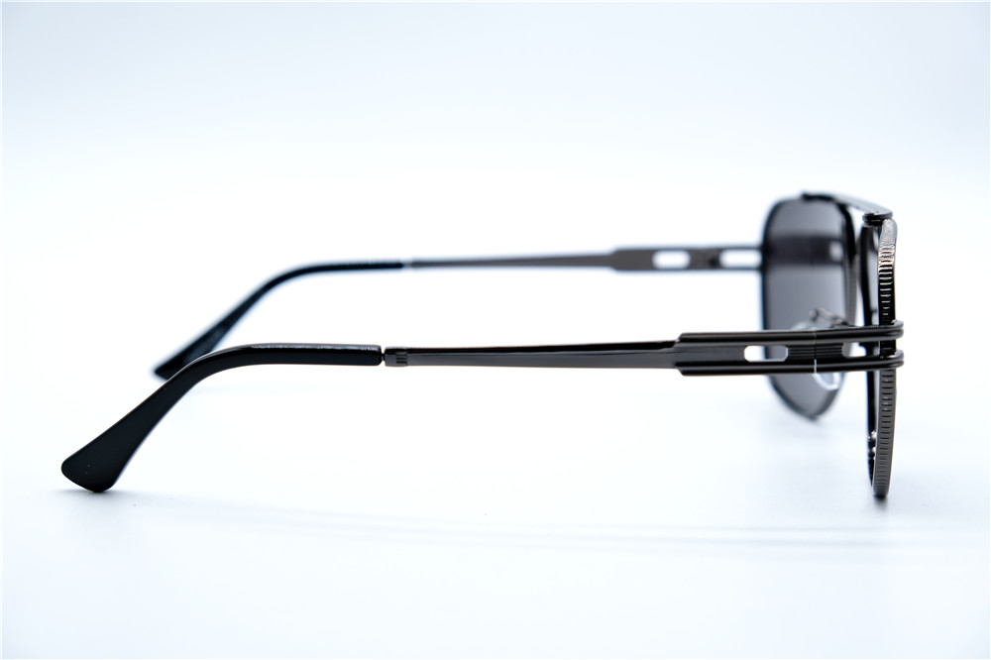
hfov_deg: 31.4
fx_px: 1761
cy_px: 330
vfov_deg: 21.2
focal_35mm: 64
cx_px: 496
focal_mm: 42.5
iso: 160
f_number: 5.6
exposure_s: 1/150
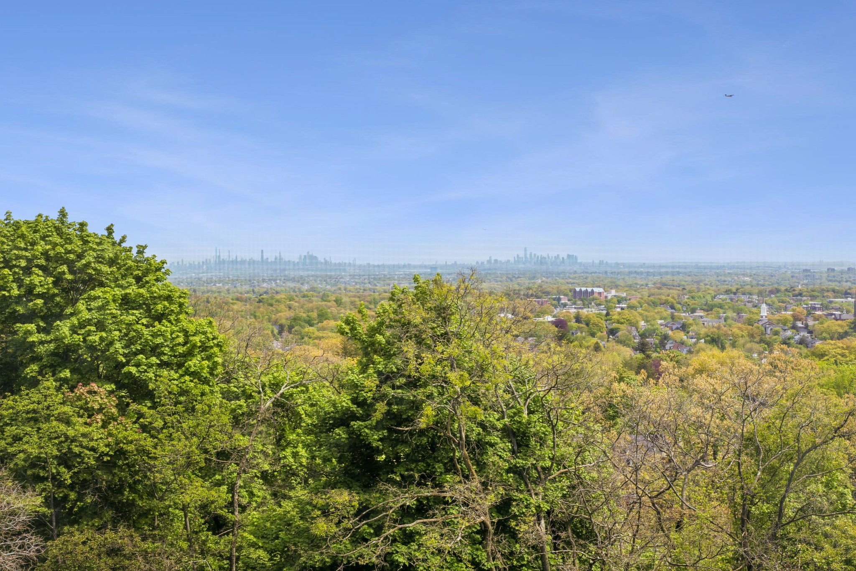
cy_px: 286
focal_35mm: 42
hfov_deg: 46.4
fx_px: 999
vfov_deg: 31.9
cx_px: 428
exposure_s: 1/400
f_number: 8
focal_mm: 28
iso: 200
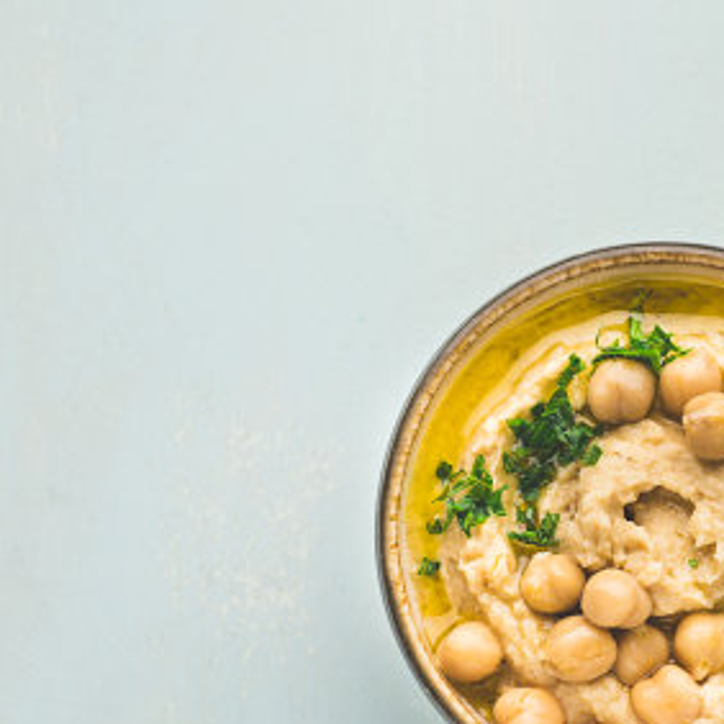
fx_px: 3928
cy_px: 504
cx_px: 662
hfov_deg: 10.5
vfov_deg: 10.5
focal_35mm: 166
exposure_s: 1/100
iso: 100
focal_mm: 90
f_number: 10
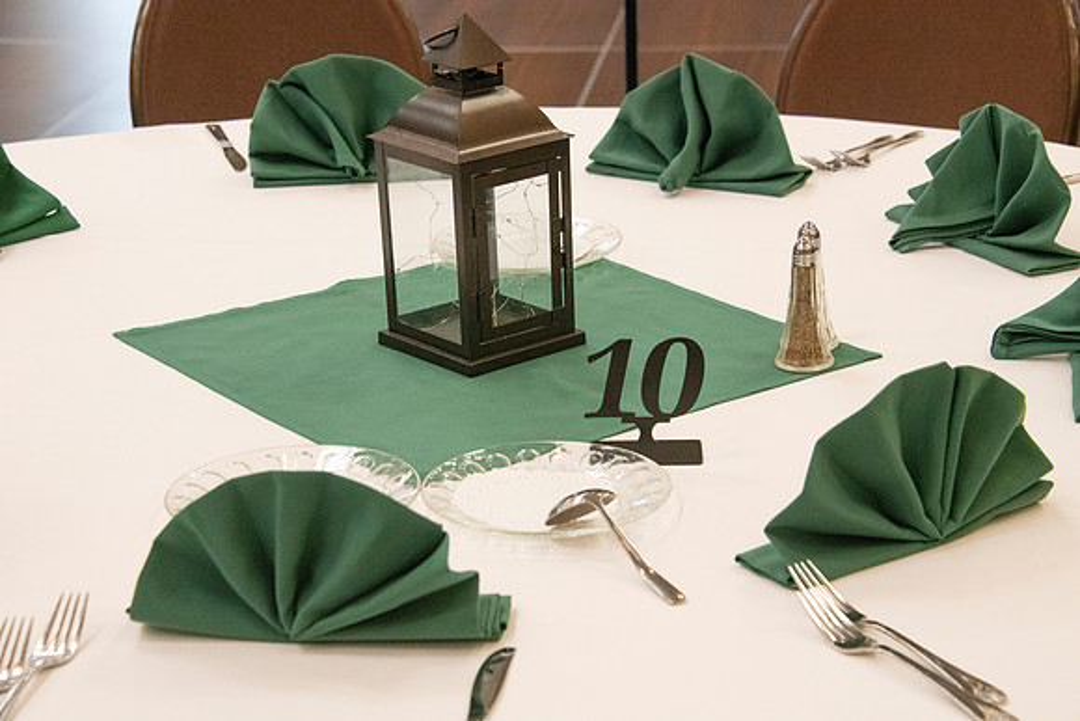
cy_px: 360
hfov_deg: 22.6
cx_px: 540
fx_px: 2701
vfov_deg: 15.2
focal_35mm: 90
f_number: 8
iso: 8000
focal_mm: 90
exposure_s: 1/160
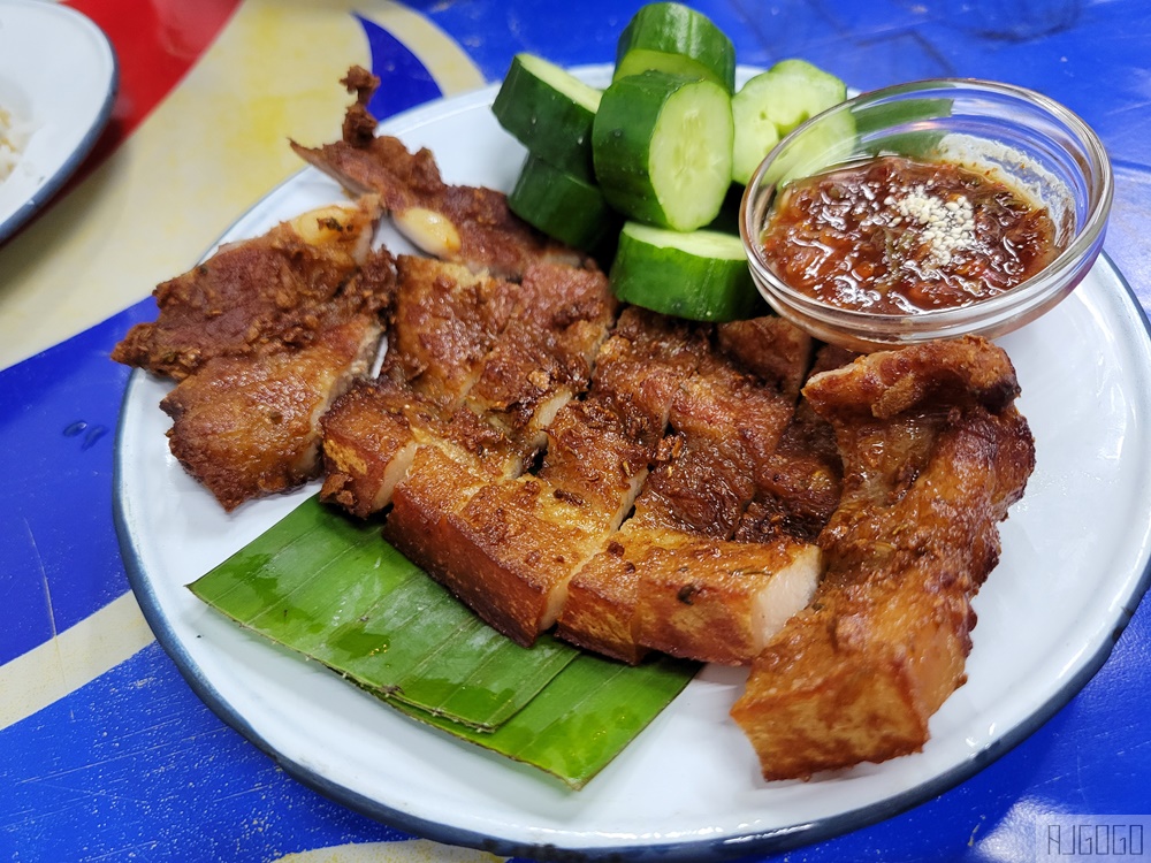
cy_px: 432
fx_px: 865
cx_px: 576
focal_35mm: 26
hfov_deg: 67.3
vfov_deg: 53.1
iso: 400
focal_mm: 5.4
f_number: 1.8
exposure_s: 1/40
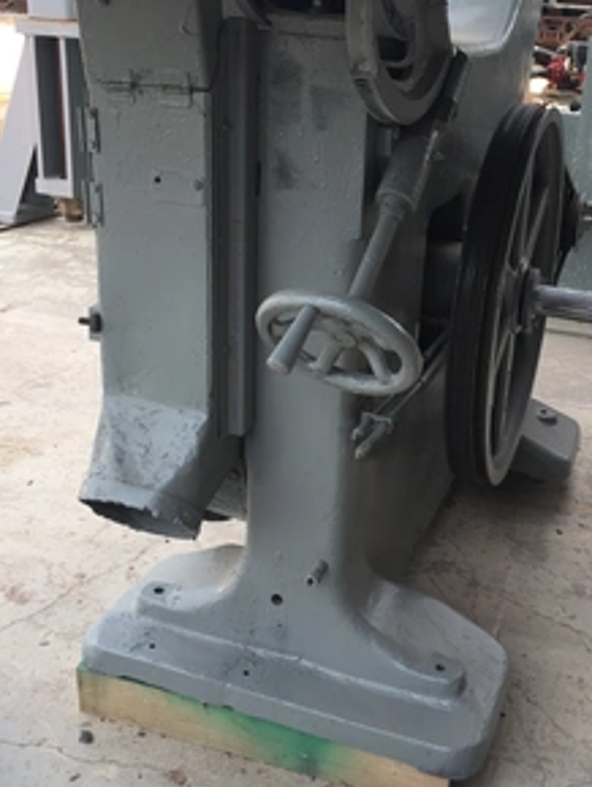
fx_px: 911
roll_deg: -4.3
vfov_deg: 46.5
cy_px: 312
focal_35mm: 40
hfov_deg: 35.6
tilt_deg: -18.0
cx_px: 396
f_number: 2.2
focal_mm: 4.15
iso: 32
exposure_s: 1/60
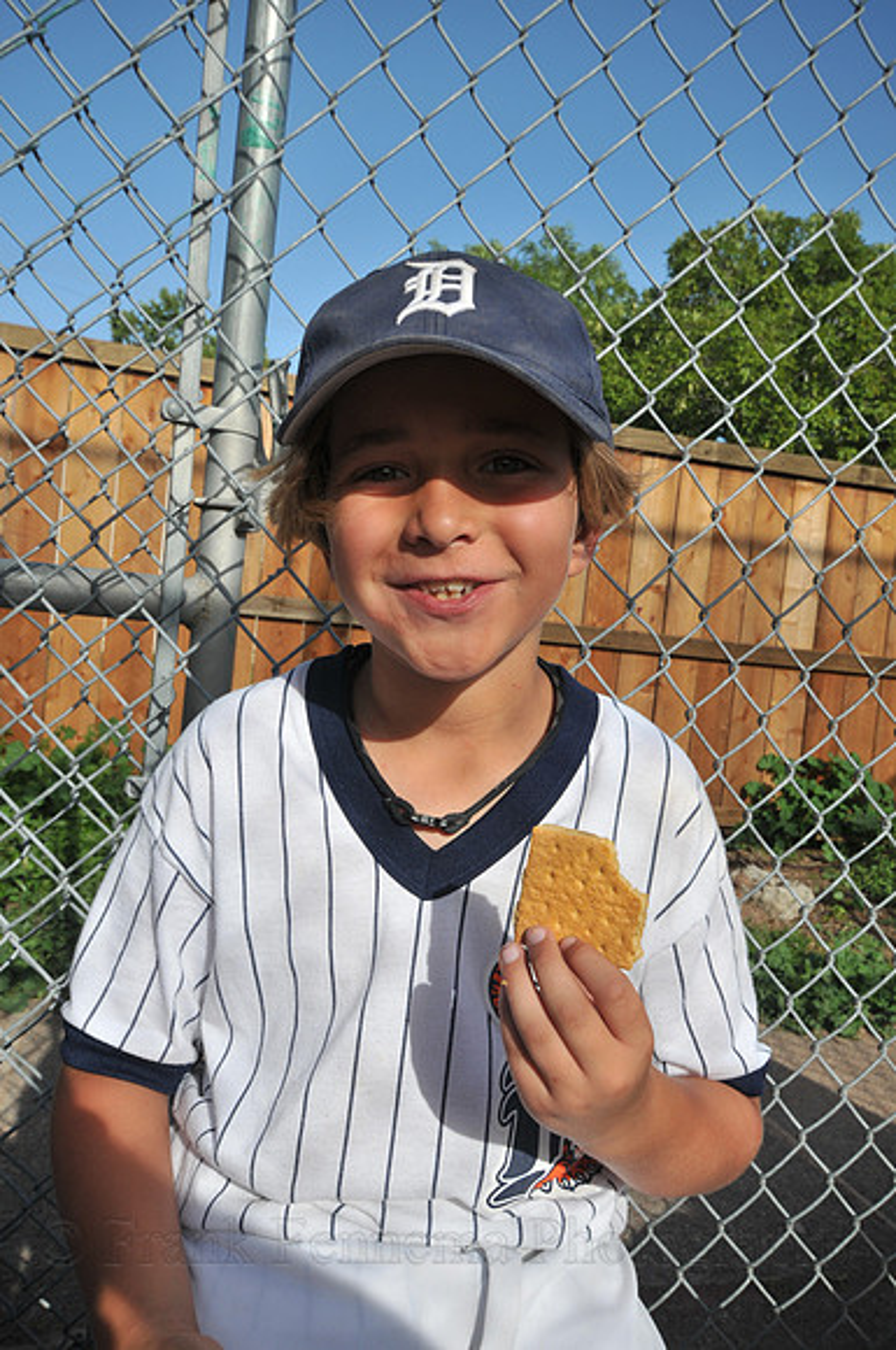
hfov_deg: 43.5
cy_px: 675
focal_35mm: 30
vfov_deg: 62.0
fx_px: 1123
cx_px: 448
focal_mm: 20
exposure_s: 1/250
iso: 200
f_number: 11
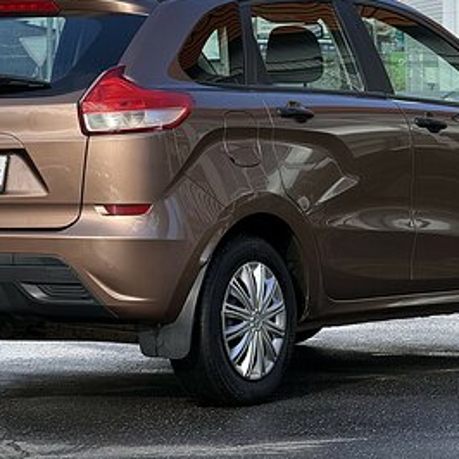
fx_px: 3270
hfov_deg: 8.0
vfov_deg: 8.0
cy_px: 136
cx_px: 207
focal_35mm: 218
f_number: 2.8
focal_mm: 15.66
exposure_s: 1/680
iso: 50
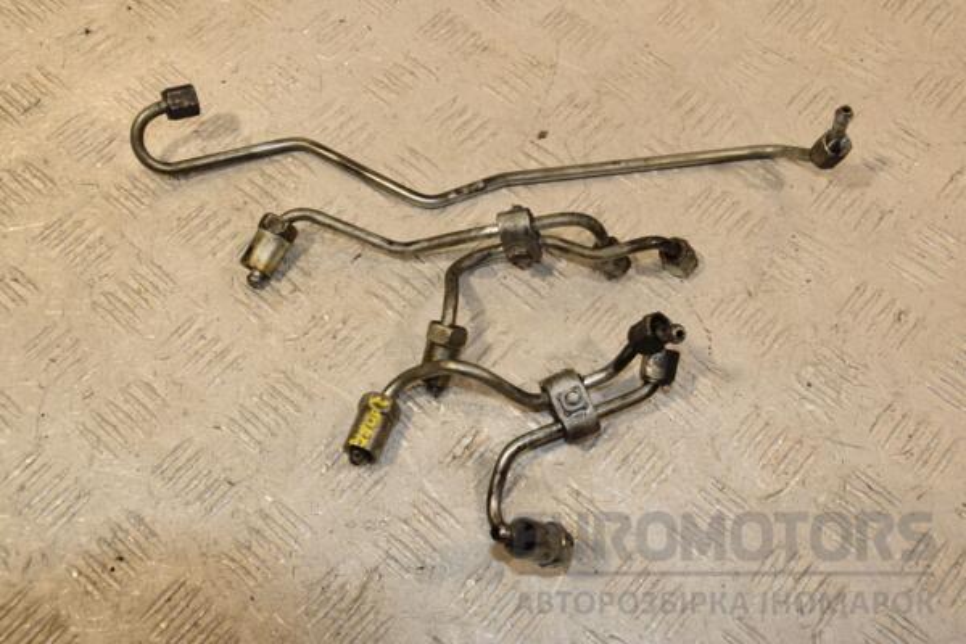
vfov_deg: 31.9
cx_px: 483
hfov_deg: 46.4
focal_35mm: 42
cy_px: 322
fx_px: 1127
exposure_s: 1/200
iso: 800
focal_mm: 28
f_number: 8
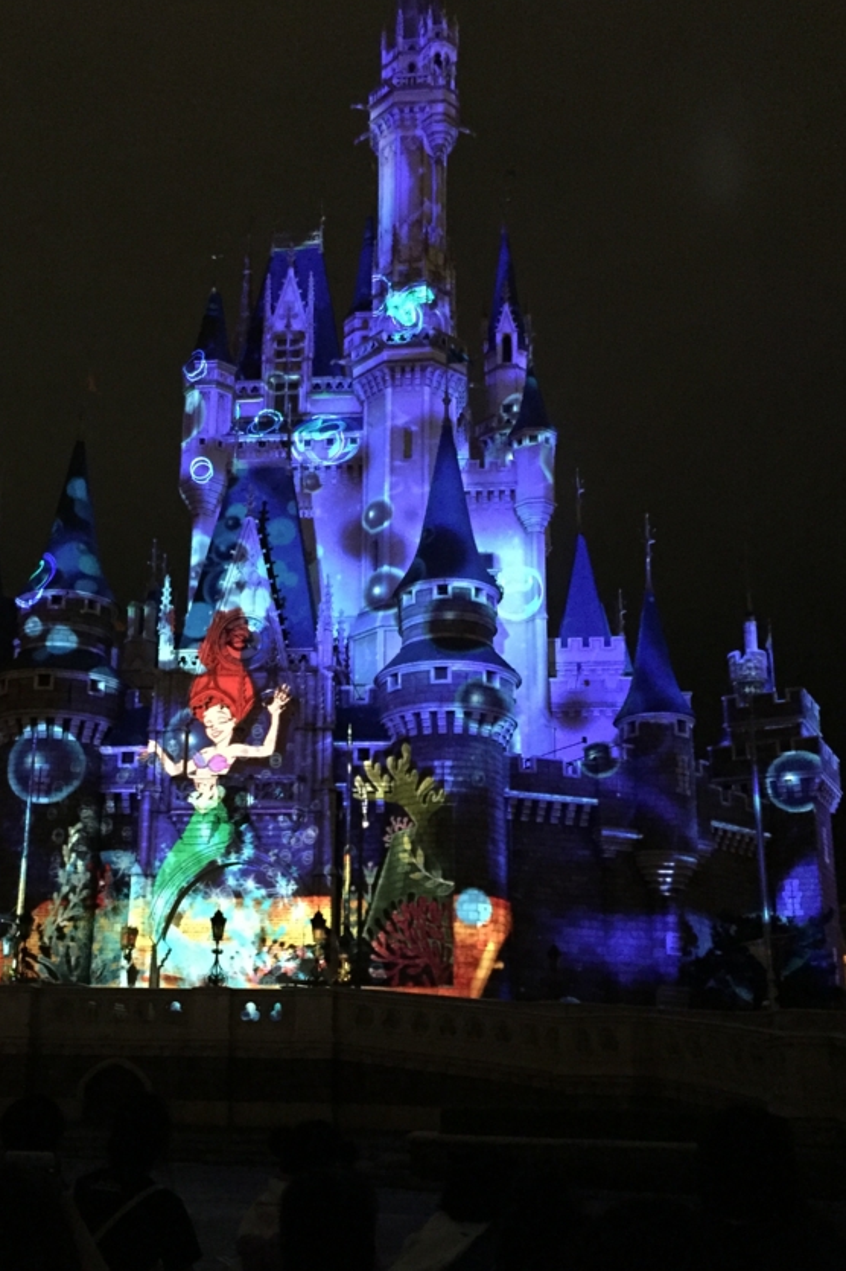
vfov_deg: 51.8
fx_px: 1305
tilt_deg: +16.3
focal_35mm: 37
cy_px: 699
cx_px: 316
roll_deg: -0.5
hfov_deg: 35.7
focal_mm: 4.15
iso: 1000
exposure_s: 1/15
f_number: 2.2
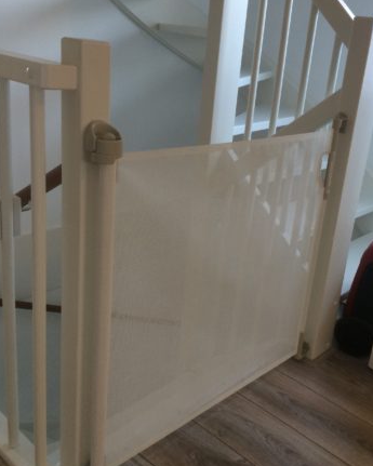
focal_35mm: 37
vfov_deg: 49.0
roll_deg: -6.1
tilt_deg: -19.3
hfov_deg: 40.0
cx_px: 223
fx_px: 510
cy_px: 214
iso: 100
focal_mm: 4.15
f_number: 2.2
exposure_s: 1/33
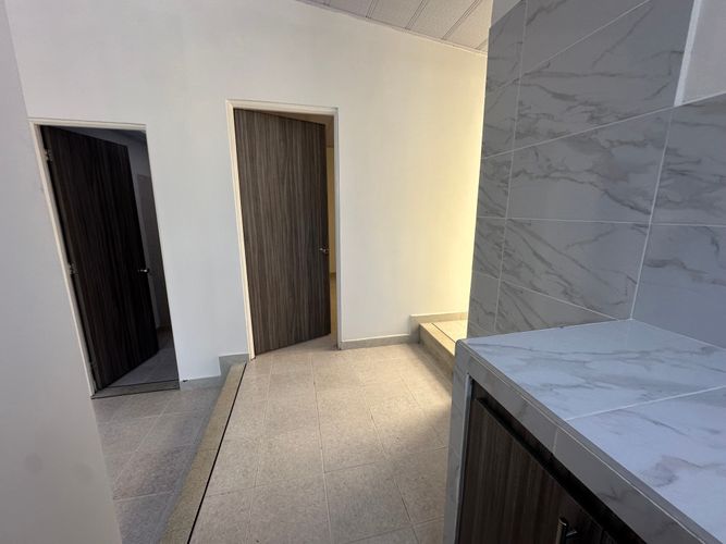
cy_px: 272
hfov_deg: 102.1
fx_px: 294
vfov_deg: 85.7
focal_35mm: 14
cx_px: 363
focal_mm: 2.22
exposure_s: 1/99
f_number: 2.2
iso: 64
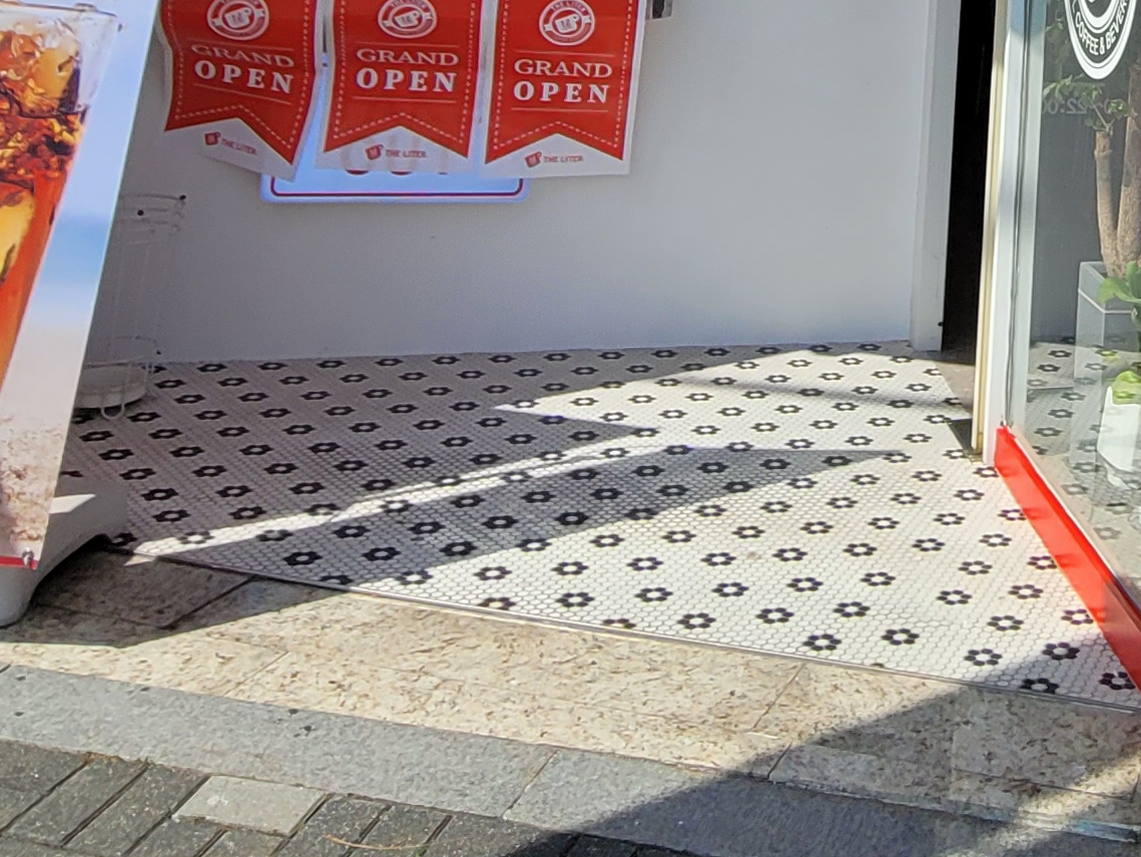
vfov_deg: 25.0
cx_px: 1065
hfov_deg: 37.9
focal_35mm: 46
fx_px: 1517
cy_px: -390
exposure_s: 1/2010
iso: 50
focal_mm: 2.2
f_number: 2.2
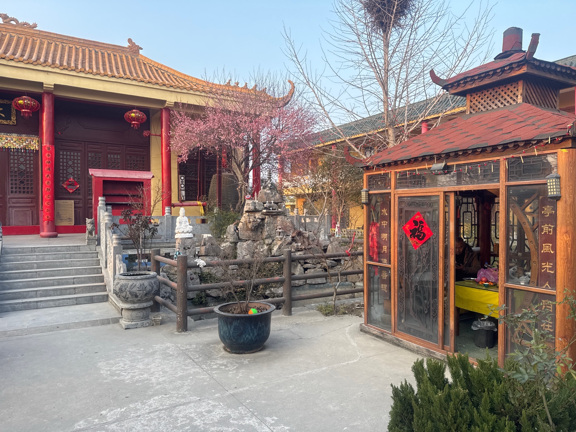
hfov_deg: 71.6
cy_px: 216
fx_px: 399
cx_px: 288
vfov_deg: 56.8
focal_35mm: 24
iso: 80
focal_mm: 6.76
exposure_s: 1/409
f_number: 1.78
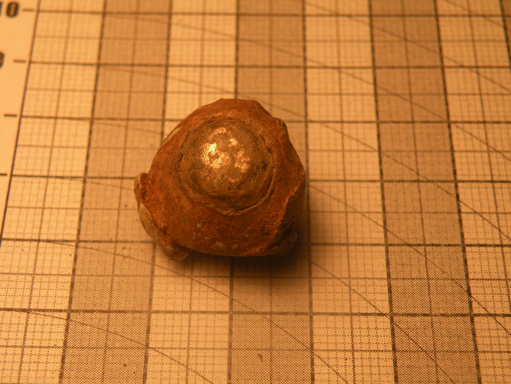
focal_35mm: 67
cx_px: 256
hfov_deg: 29.0
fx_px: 989
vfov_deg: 21.9
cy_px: 192
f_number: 3.5
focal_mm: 11.9
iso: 64
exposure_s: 1/100
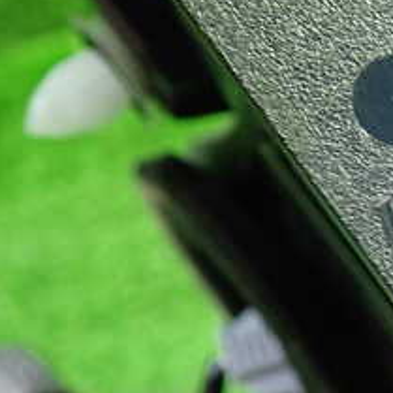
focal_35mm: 76
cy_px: 291
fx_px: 976
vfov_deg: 22.6
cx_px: 496
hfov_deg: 20.9
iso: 500
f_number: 2.3
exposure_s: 1/30
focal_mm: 5.4
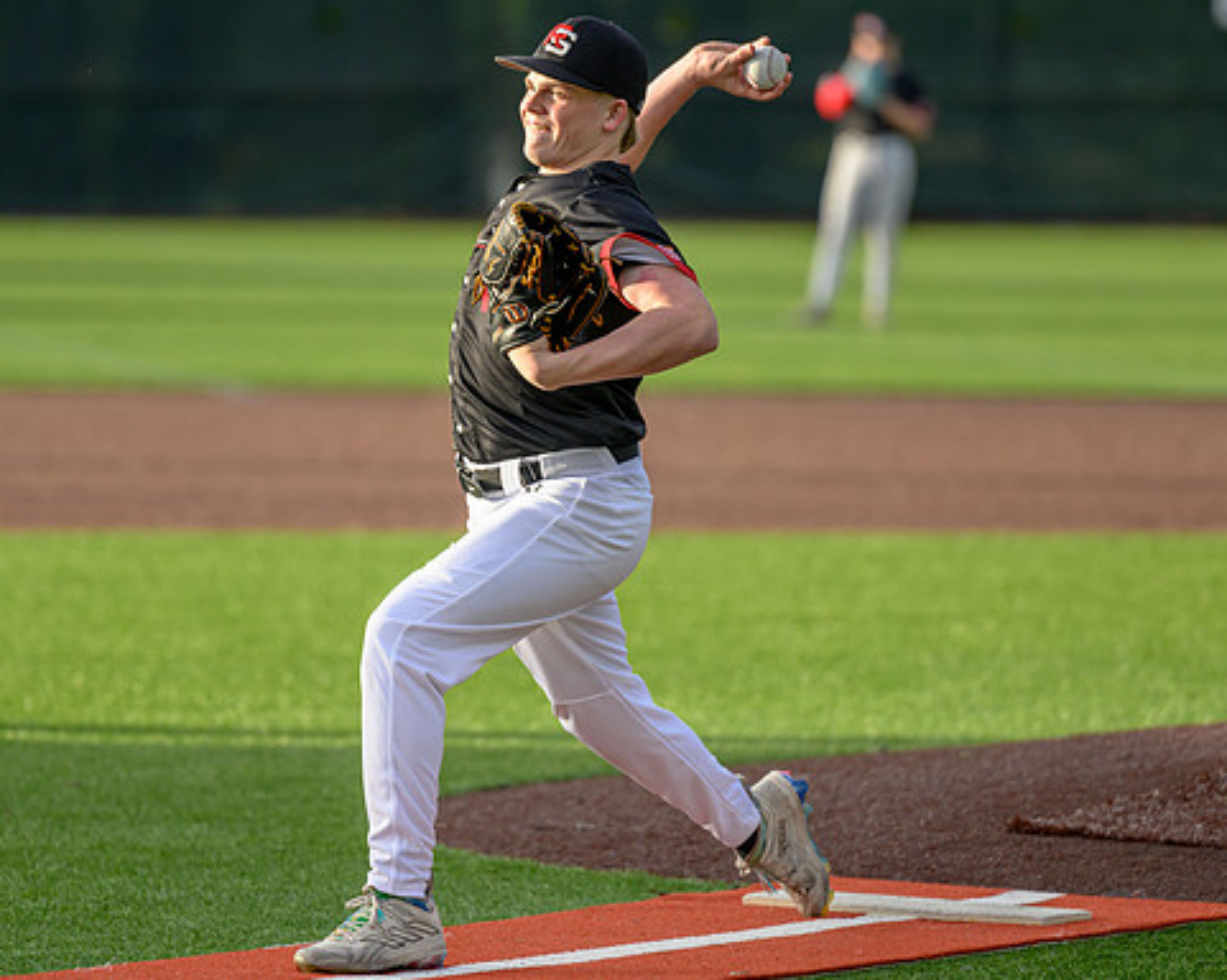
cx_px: 548
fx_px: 11575
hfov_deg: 6.1
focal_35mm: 319
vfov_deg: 4.8
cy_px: 486
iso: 560
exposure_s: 1/2000
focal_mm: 200
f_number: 2.8
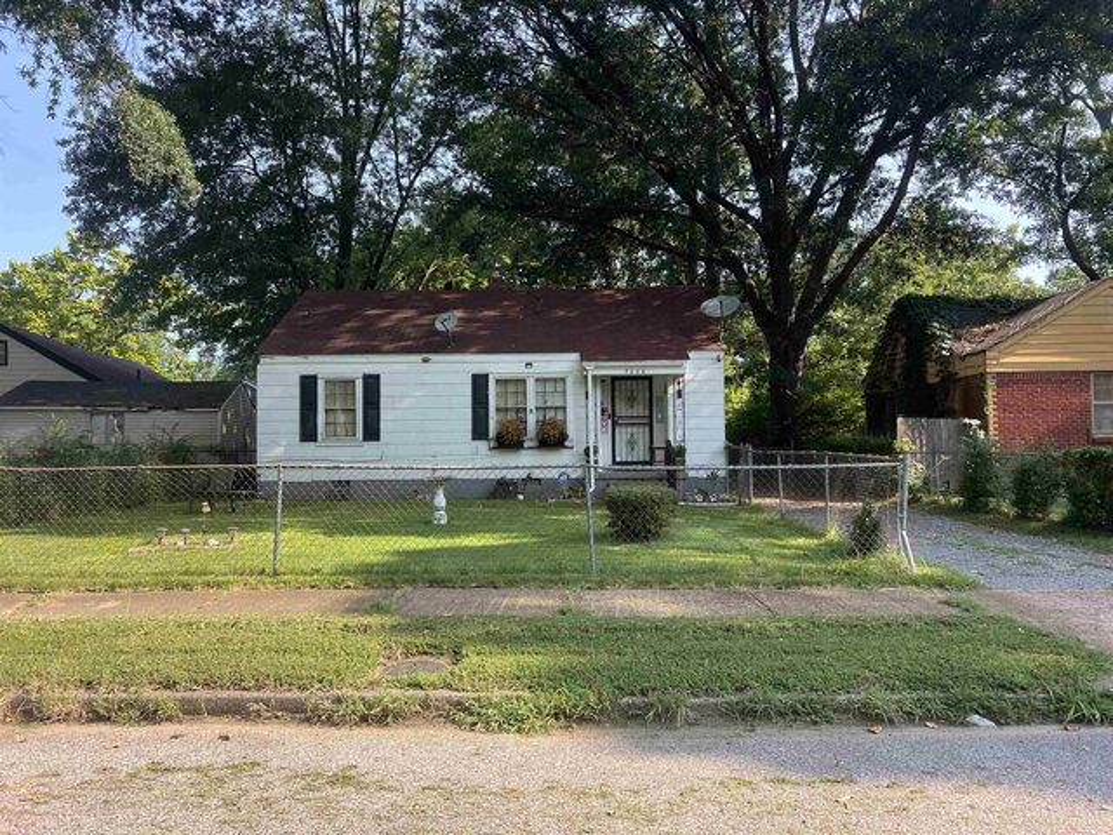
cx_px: 556
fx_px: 836
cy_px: 418
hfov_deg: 67.3
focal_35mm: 26
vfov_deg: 53.1
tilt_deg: +4.0
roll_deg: +0.3
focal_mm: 5.7
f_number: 1.5
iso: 50
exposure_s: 1/628
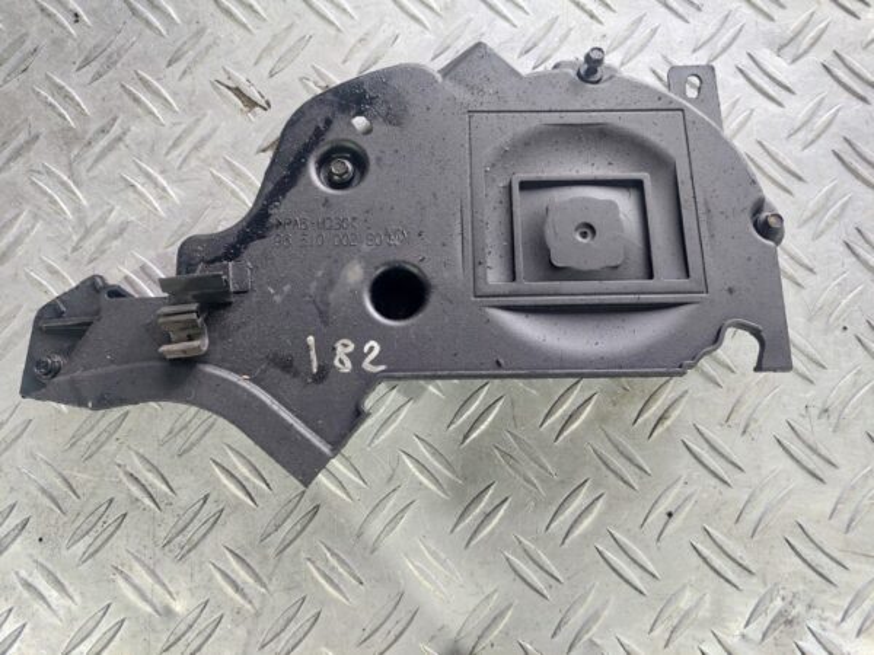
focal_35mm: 25
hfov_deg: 69.4
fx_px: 631
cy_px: 328
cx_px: 437
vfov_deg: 54.9
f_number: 1.8
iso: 250
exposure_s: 1/50
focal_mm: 5.23
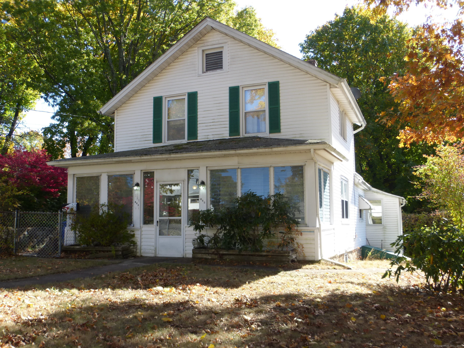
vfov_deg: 40.7
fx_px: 469
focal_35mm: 35
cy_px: 174
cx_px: 232
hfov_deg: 52.6
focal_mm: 6.1
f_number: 3.7
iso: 100
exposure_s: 1/200
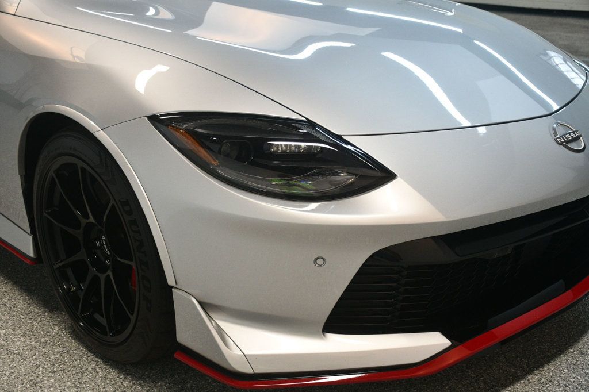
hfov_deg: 43.6
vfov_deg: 29.8
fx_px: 736
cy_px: 196
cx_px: 294
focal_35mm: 45
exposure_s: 1/125
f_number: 4
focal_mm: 30
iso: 1400
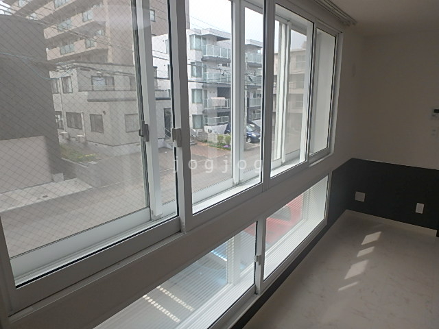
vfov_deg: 63.4
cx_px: 220
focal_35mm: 21
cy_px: 164
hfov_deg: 79.0
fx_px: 266
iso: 125
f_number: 3.5
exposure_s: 1/500
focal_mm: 3.7
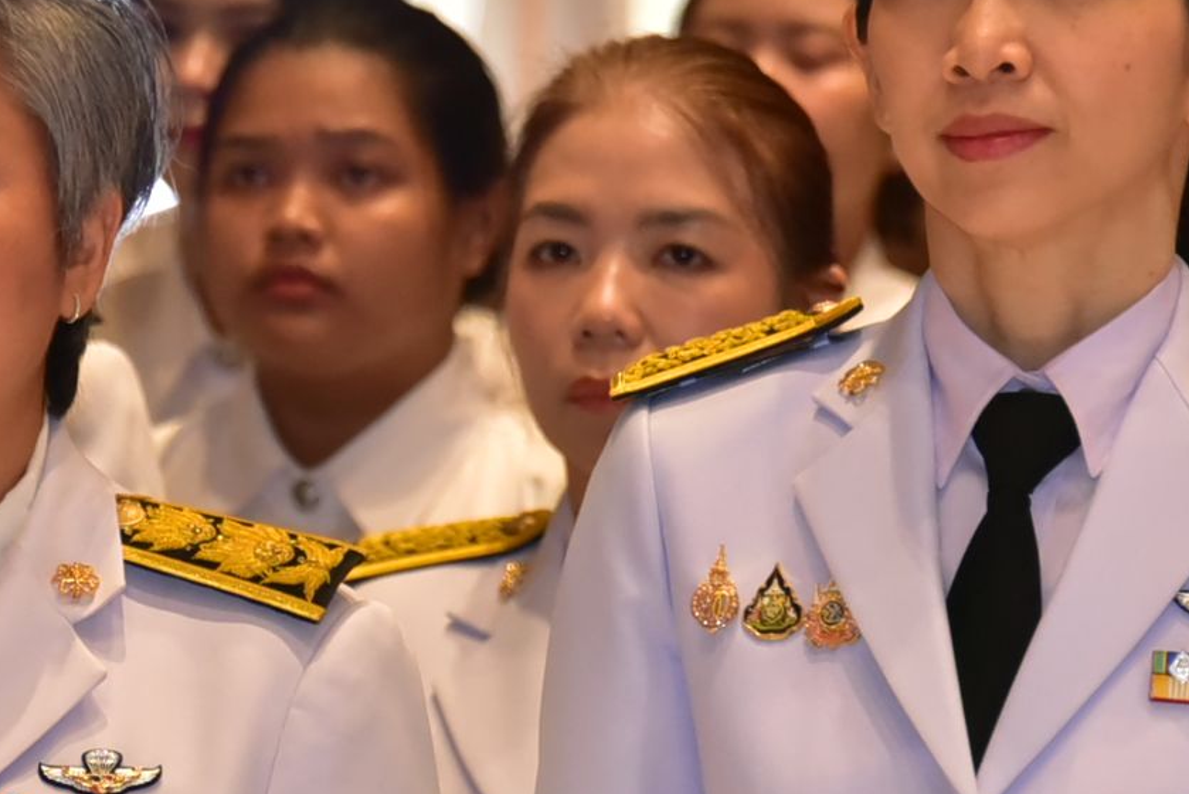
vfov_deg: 3.1
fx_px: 14768
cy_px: 586
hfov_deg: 4.6
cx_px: -120
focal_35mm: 447
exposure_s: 1/200
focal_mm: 150
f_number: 5.6
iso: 4000
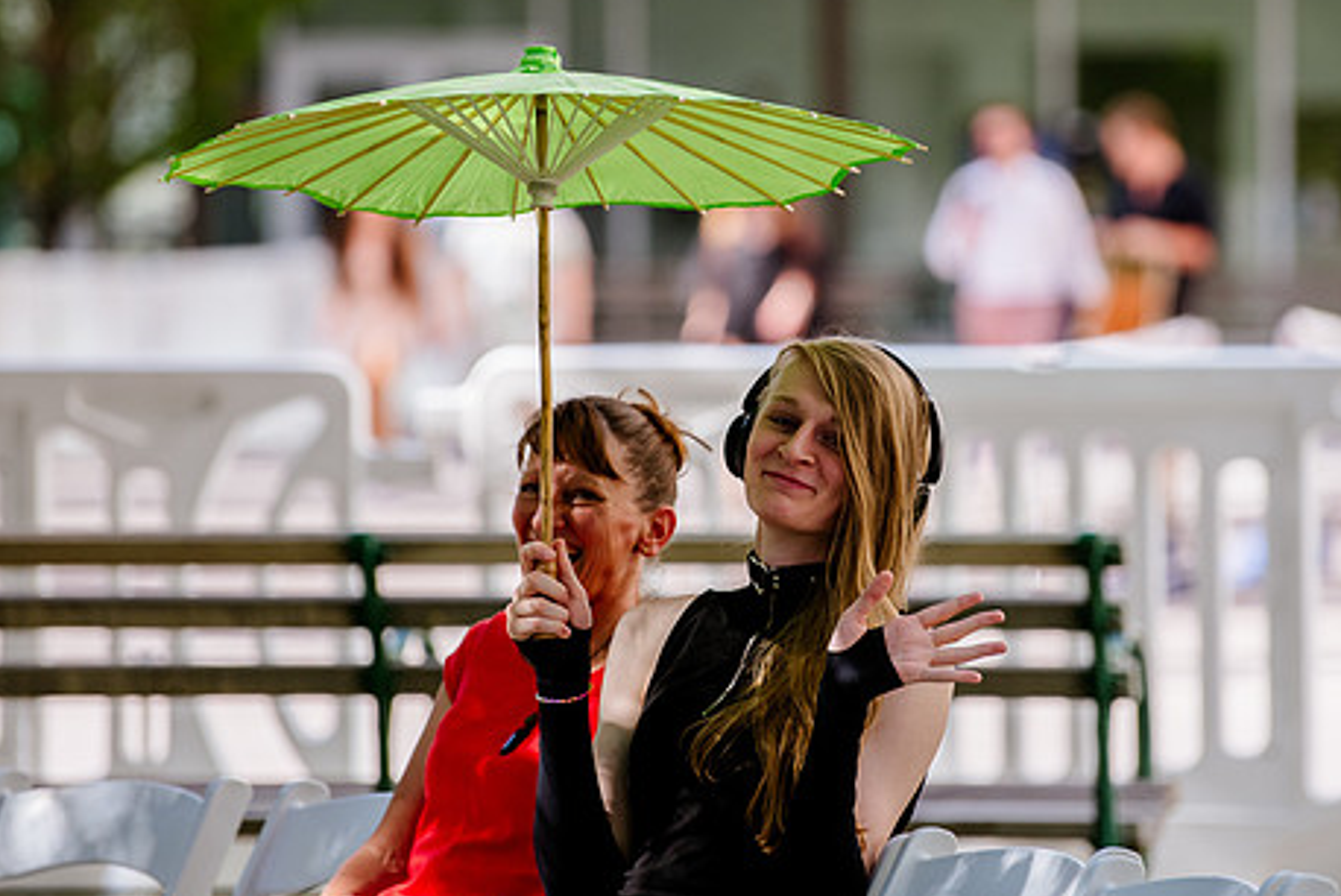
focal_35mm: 282
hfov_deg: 7.3
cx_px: 757
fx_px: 10511
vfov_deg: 4.9
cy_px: 383
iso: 200
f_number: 2.8
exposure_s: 1/1000
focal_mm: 175
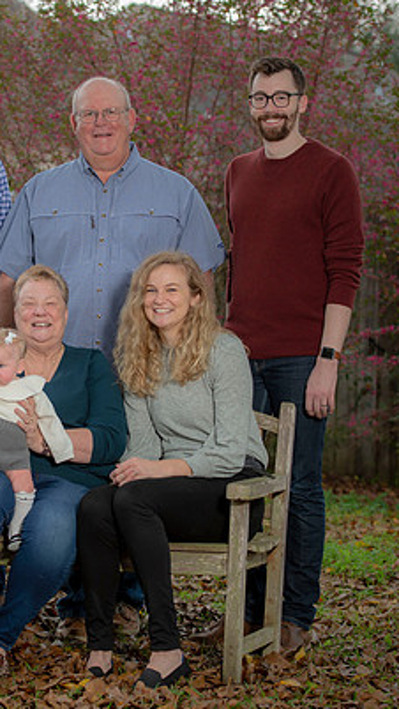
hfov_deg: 10.8
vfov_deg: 19.1
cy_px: 353
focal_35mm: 112
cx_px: 86
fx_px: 2103
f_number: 3.5
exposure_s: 1/200
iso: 160
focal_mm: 70
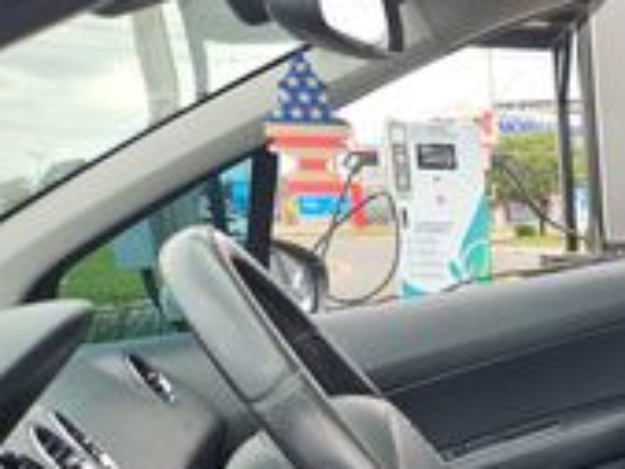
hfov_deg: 25.5
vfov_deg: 21.7
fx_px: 1156
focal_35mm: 64
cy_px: 524
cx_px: 836
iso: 25
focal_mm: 5.4
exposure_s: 1/239
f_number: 1.8
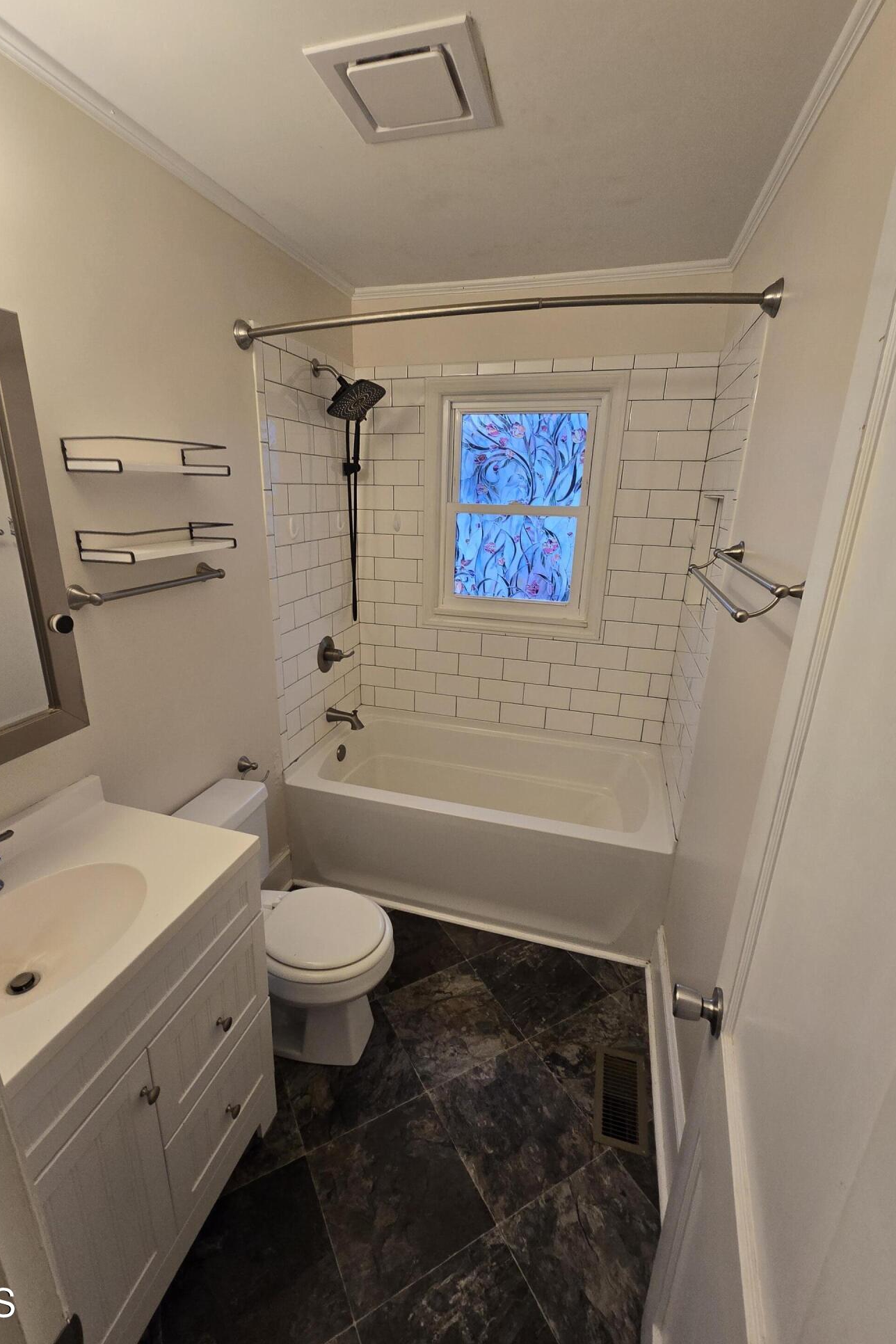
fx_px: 523
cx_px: 426
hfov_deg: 81.2
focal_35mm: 14
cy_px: 671
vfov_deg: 104.3
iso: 100
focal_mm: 2.2
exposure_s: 1/60
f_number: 2.2
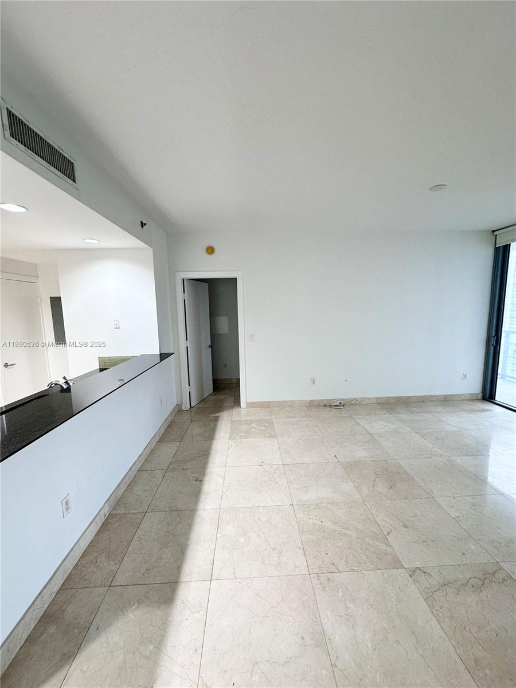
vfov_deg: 102.1
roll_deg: +0.4
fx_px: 278
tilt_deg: -5.7
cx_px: 258
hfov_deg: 85.7
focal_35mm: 14
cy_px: 344
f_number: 2.2
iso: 125
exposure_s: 1/120
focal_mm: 2.22
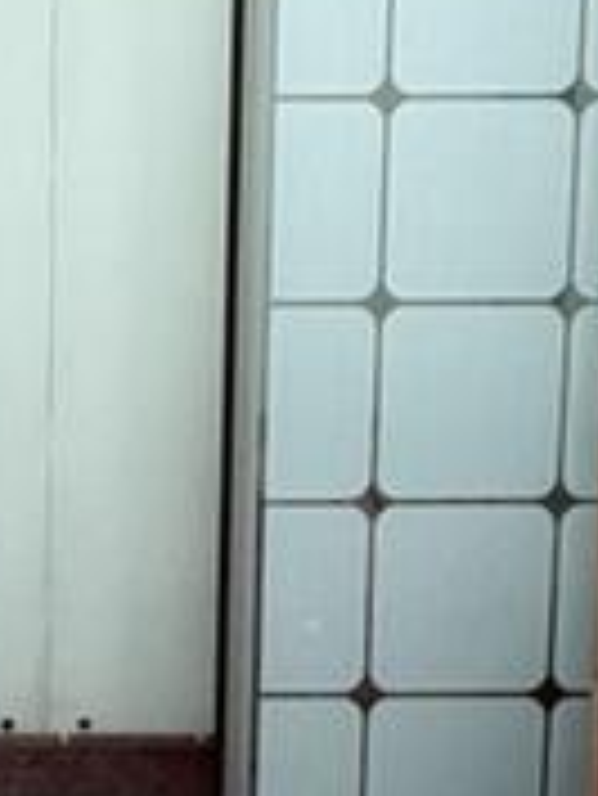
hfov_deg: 15.0
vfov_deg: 19.7
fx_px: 2186
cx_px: -130
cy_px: -99
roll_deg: +0.5
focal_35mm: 95
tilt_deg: -9.8
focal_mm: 2.22
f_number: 2.2
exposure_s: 1/120
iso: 160
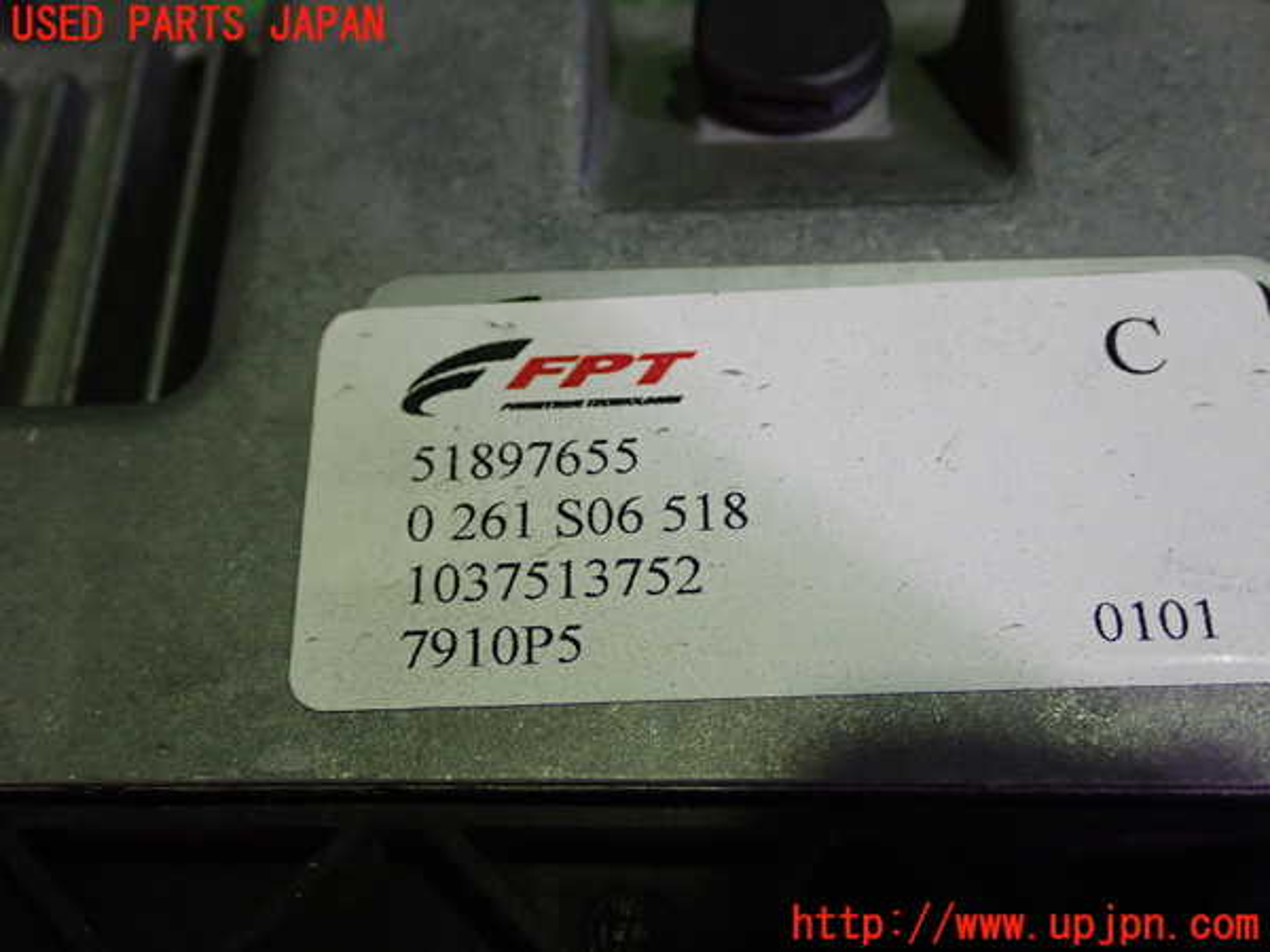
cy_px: 476
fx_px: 1614
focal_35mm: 44
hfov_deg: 42.9
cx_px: 635
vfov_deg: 32.9
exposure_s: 1/40
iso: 320
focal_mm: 7.84
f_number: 2.9
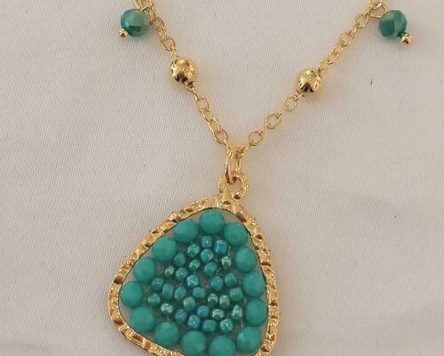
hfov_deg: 19.9
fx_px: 1262
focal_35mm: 96
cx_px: 263
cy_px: -24
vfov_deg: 15.6
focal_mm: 4.75
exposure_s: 1/100
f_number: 1.8
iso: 100
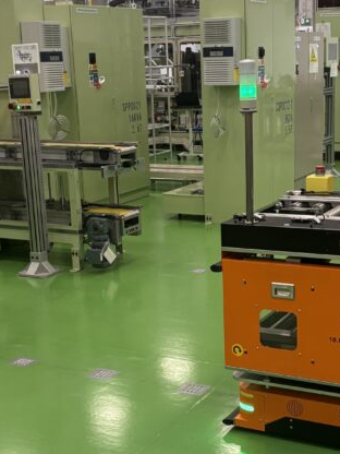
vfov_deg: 30.2
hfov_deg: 22.9
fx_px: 838
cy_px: 263
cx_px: 189
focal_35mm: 64
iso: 125
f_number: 1.6
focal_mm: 5.96
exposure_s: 1/121
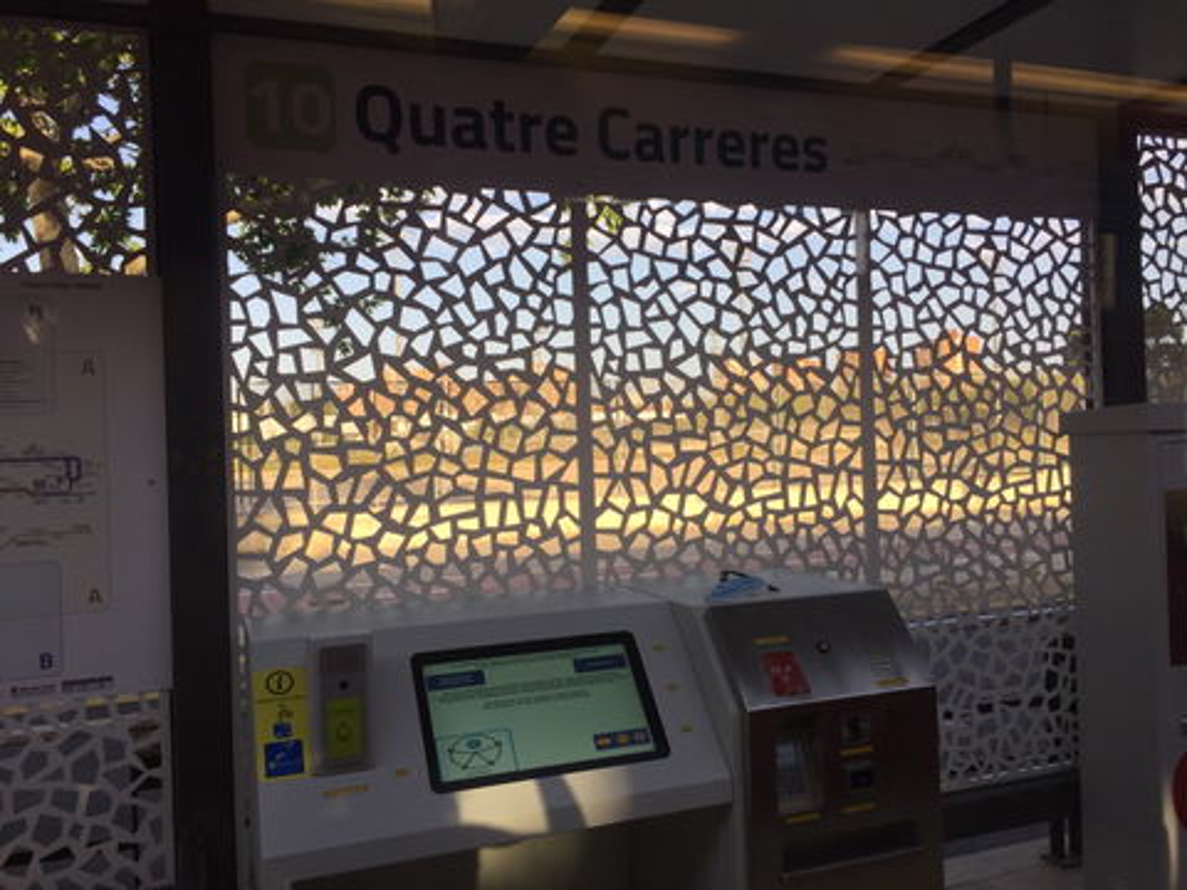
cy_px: 445
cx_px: 594
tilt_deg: -0.3
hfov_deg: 61.7
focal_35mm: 29
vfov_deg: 48.2
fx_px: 994
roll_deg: +0.9
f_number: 2.2
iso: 32
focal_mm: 4.15
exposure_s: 1/403
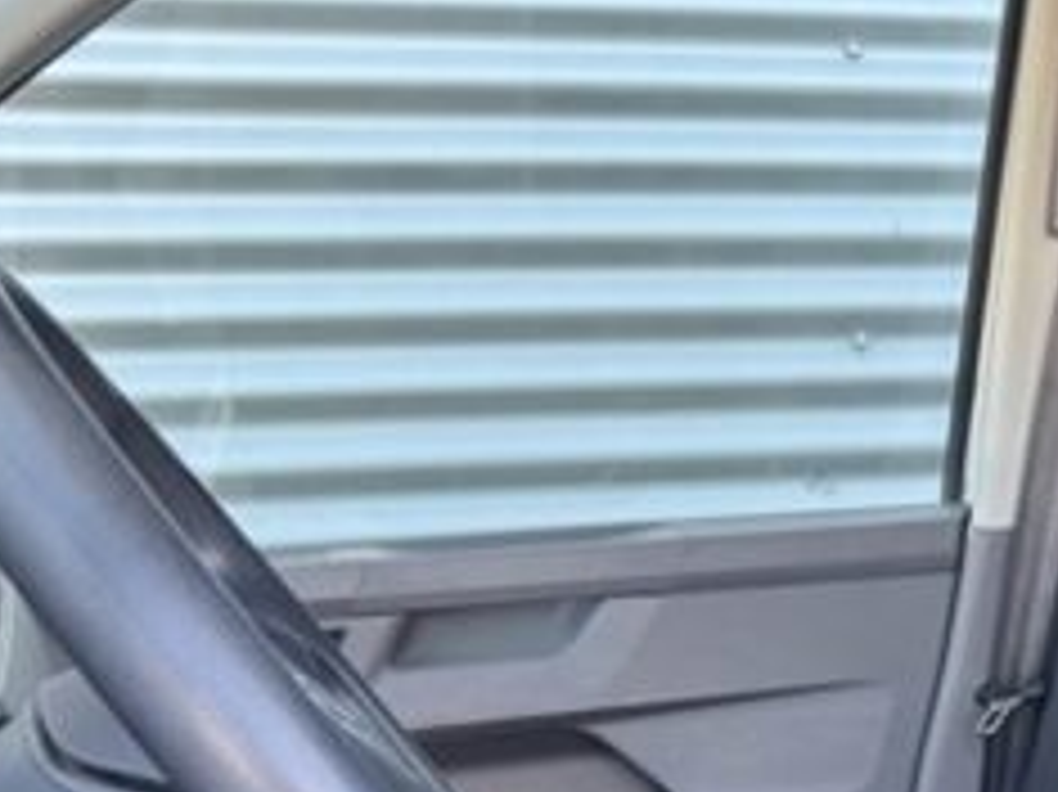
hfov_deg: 21.3
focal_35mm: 85
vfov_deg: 17.1
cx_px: 1297
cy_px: 711
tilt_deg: -8.0
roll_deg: +0.3
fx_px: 2597
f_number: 1.6
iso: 80
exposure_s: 1/121
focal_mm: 5.96
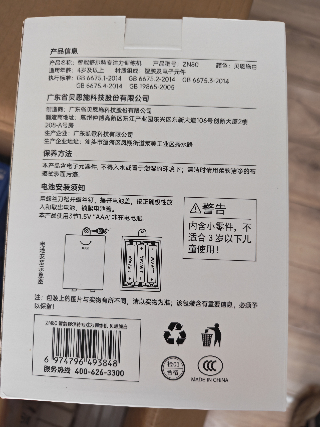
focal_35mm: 24
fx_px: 296
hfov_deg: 56.8
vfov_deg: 71.6
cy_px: 214
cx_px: 160
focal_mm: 6.12
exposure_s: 1/100
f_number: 1.9
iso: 1250
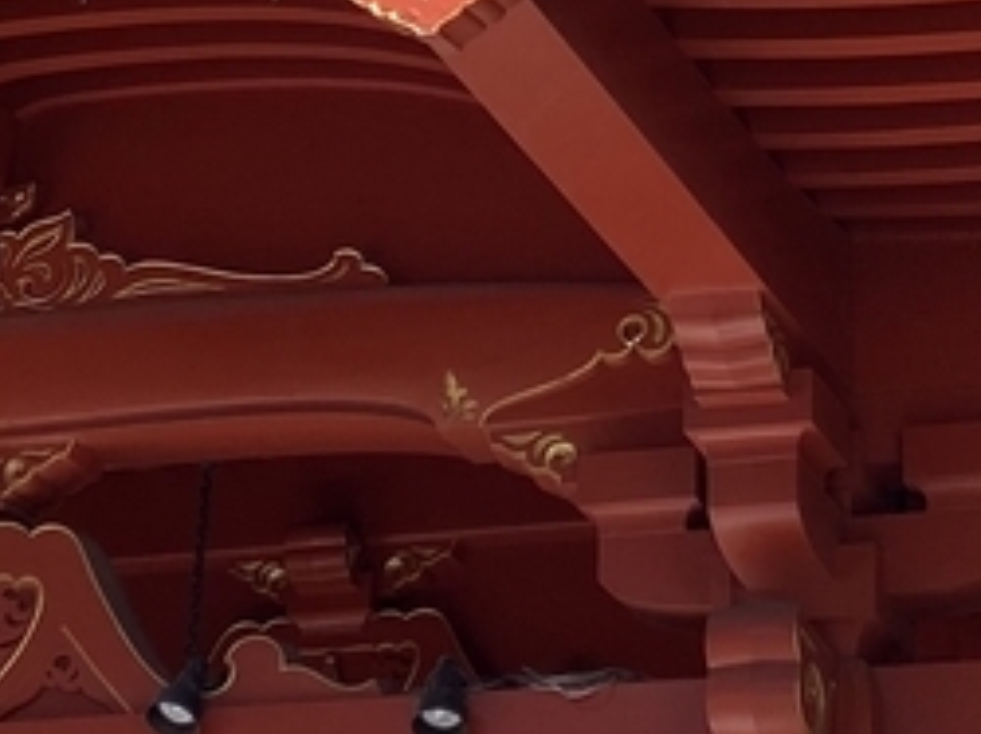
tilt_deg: +26.7
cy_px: 43
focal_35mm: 125
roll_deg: -2.9
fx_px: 3539
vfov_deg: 11.7
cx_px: 502
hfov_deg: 15.8
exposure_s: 1/1034
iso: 32
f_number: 1.8
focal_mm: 4.25
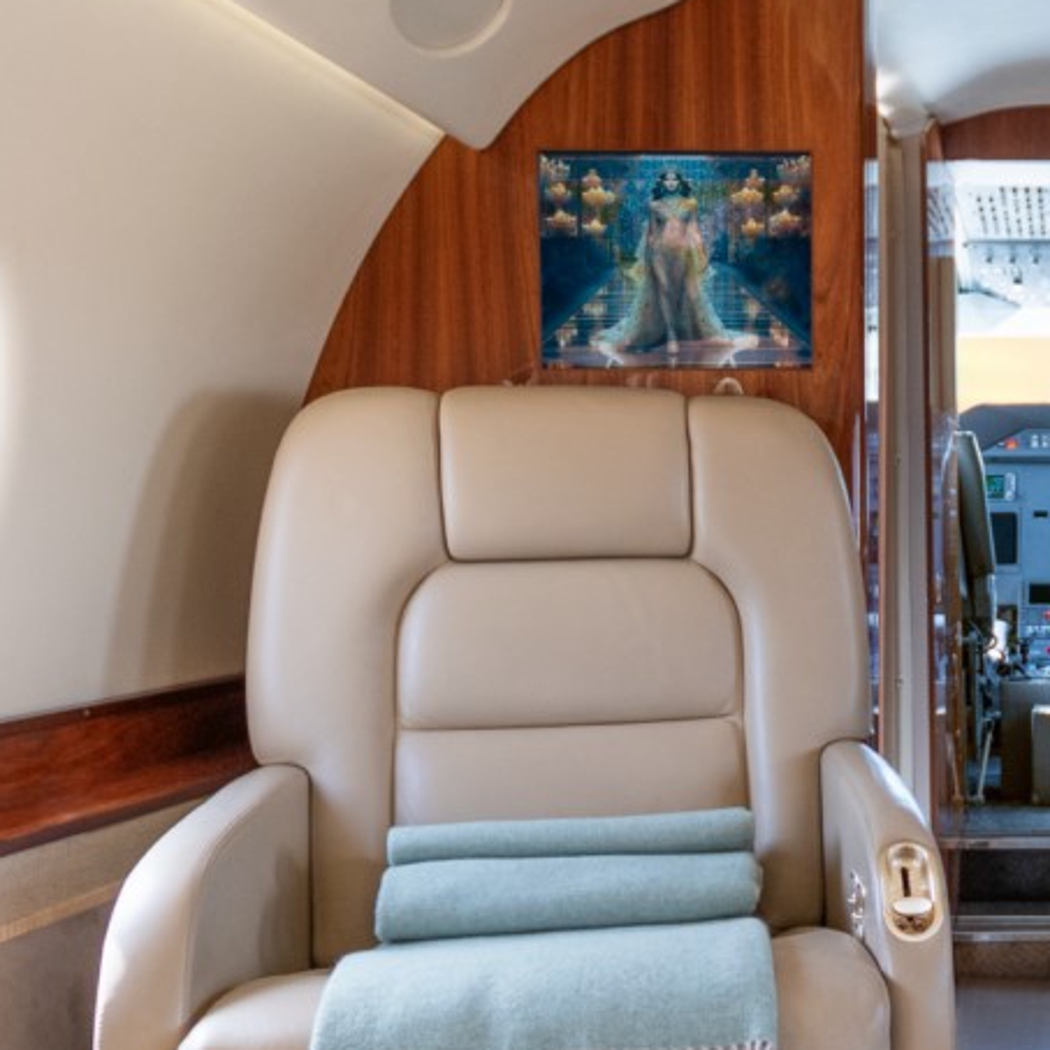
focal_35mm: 45
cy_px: 613
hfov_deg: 33.5
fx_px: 1544
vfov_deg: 37.5
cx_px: 1106
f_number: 3.5
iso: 320
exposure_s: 1/125
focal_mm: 10
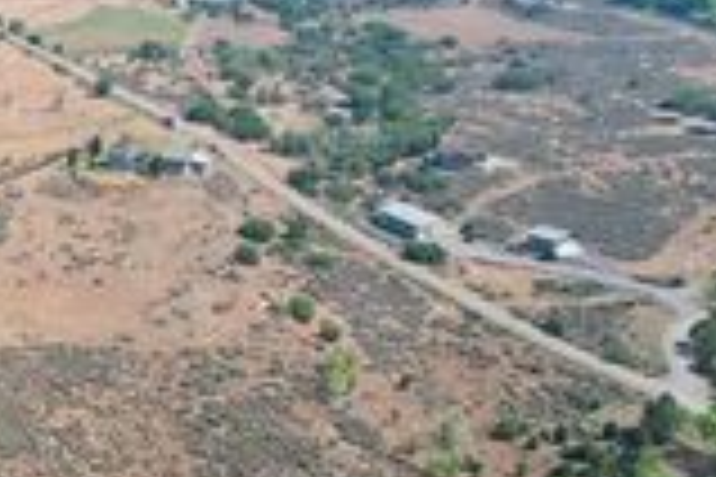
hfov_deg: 23.4
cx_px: -360
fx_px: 1372
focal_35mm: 69
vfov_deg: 19.6
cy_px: 362
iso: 100
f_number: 2.8
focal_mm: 8.38
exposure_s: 1/1500
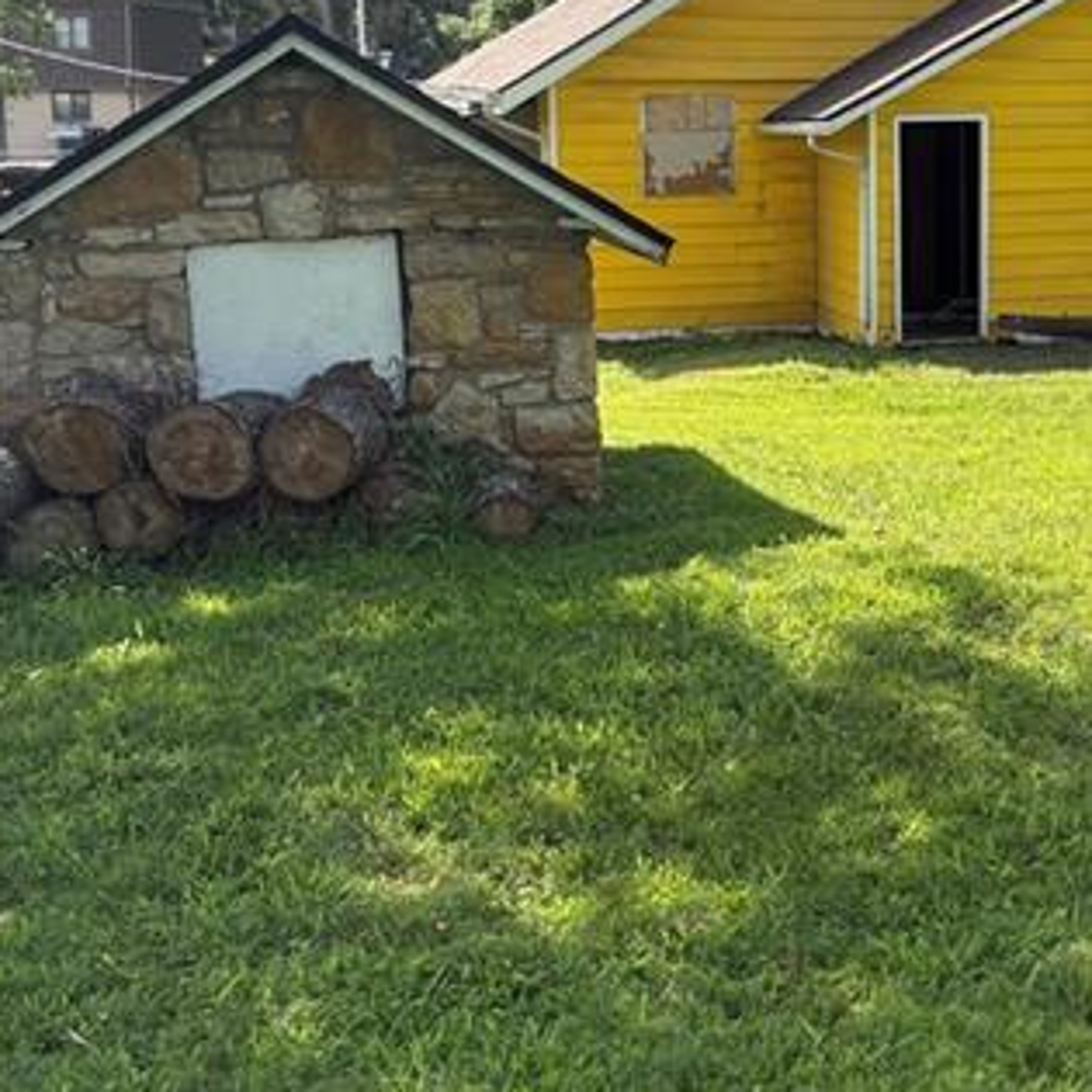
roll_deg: -1.3
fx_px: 1999
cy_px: 267
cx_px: 985
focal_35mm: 56
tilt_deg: -4.3
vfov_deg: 30.0
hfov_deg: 29.3
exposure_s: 1/1587
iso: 64
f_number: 1.6
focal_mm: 5.96
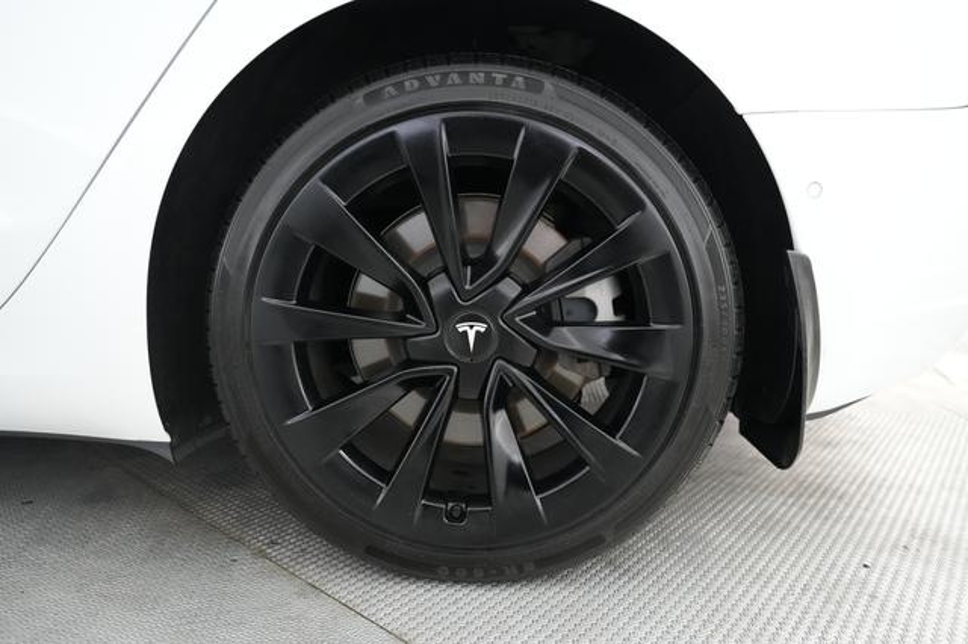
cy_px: 322
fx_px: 645
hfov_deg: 73.8
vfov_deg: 53.1
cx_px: 484
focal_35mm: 24
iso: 6400
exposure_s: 1/160
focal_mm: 24
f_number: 2.8
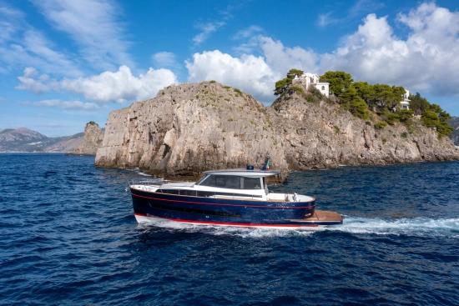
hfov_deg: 65.5
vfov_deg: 46.4
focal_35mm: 28
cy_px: 153
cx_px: 230
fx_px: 357
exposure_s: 1/500
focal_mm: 10.26
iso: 100
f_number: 6.3
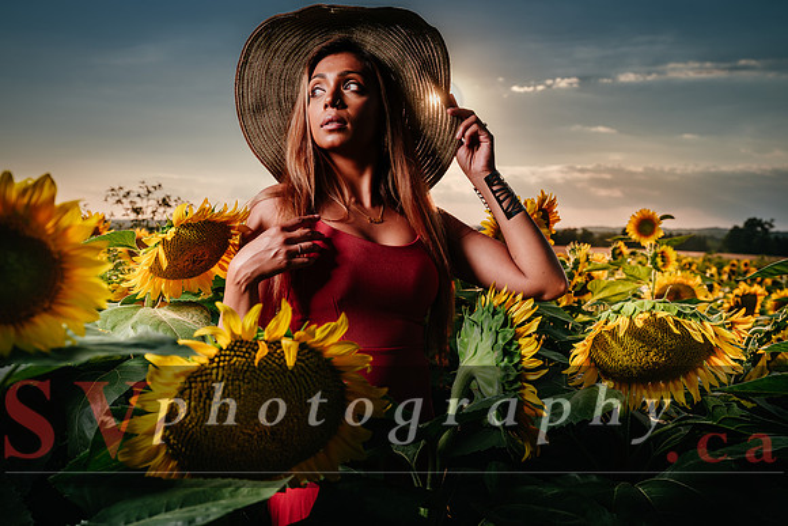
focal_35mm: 46
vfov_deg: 29.5
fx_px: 998
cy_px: 255
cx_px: 394
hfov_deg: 43.1
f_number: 8
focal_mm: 54.6
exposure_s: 1/125
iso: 100
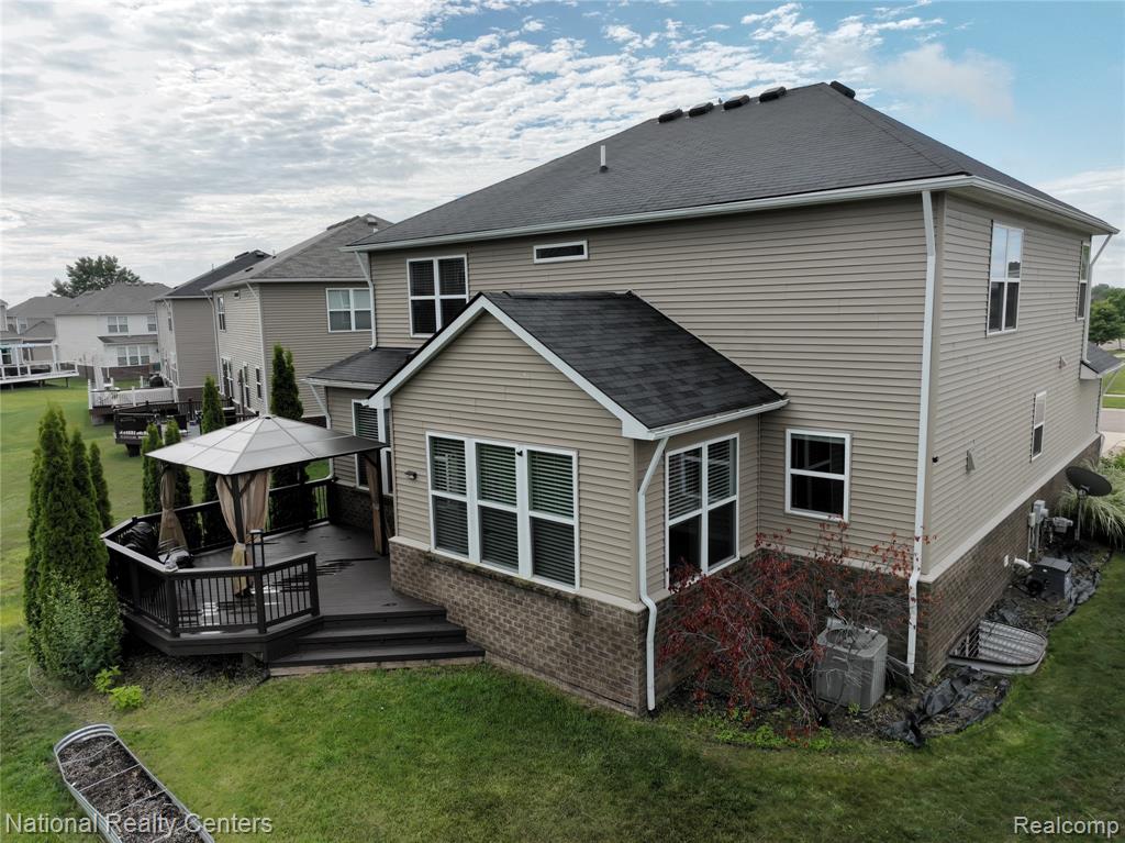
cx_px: 562
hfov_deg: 71.6
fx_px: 780
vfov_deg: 56.8
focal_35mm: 24
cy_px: 422
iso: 410
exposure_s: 1/3200
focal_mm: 12.29
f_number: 2.8
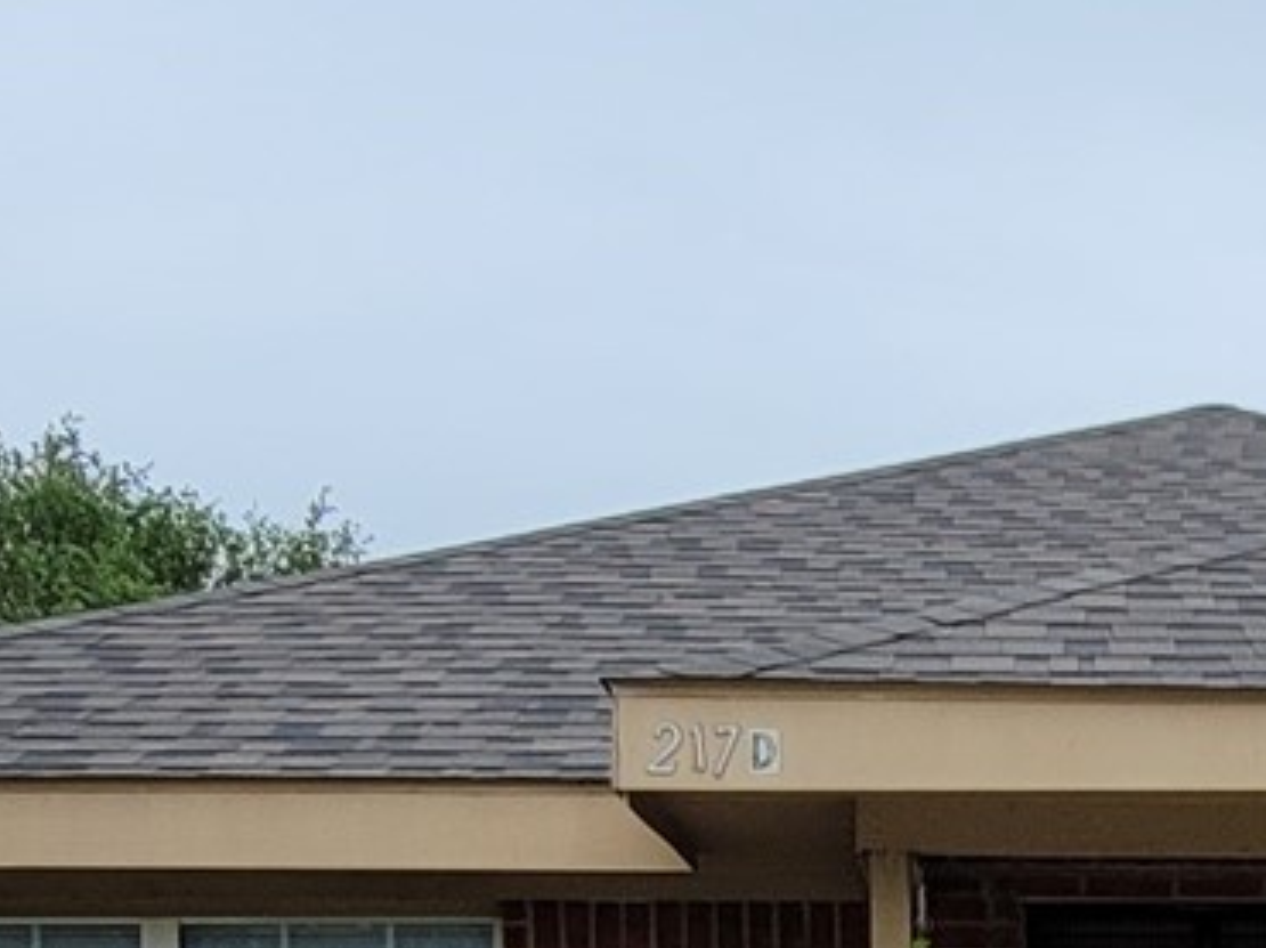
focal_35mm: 72
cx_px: 1304
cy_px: 1301
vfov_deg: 18.7
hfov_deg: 25.5
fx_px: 2632
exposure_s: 1/1910
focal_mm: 2.2
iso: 64
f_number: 2.2
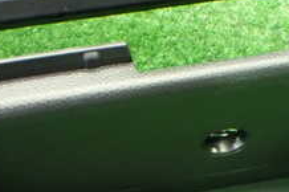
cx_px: 209
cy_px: 248
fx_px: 690
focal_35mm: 86
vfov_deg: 15.2
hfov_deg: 23.5
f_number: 2.3
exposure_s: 1/40
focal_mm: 5.4
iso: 800
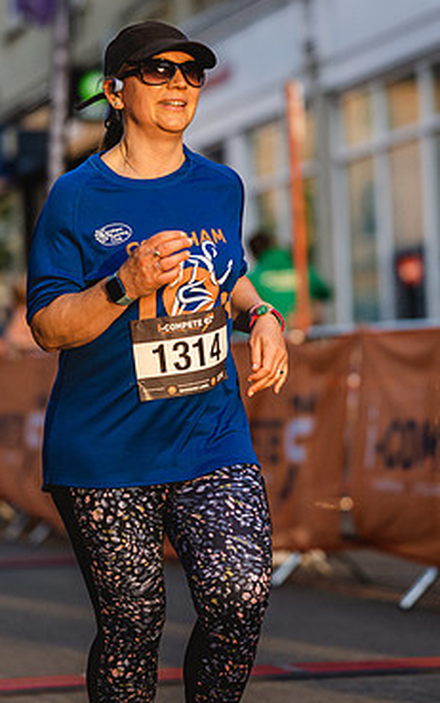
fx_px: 3162
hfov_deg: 8.0
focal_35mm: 165
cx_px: 310
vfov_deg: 12.7
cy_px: 285
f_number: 1.8
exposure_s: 1/3200
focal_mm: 85
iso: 640
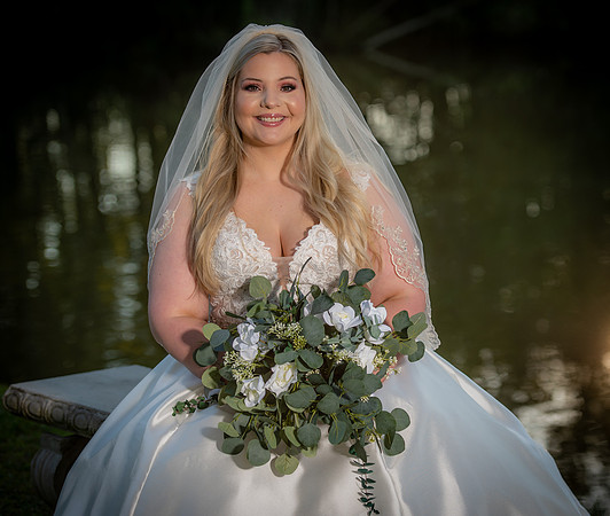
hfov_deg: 16.4
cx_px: 387
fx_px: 2108
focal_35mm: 114
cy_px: 258
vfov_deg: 14.0
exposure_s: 1/200
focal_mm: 98
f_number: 3.5
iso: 80
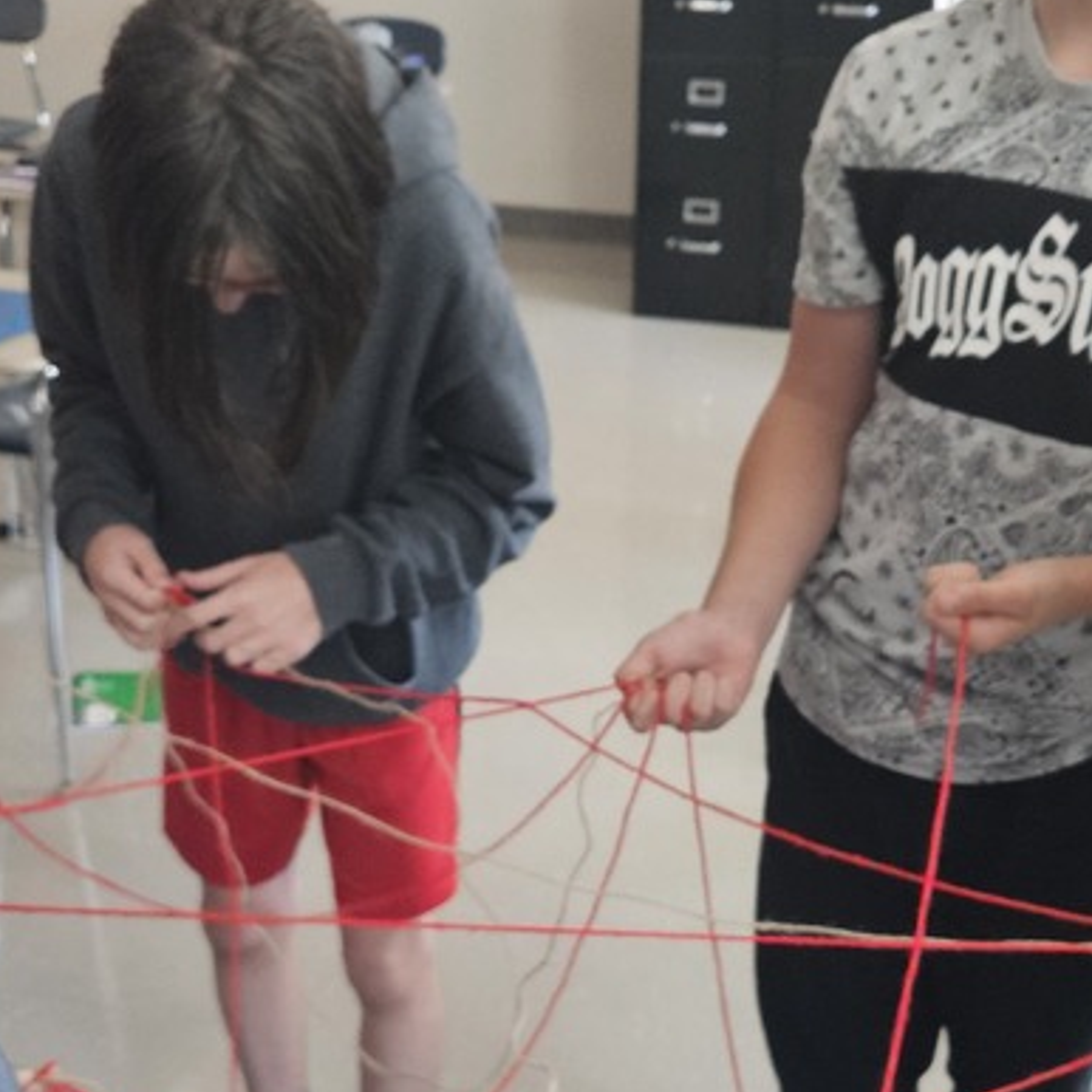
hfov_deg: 31.6
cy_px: 806
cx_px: 625
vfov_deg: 31.1
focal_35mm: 54
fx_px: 1927
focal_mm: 5.4
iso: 640
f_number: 1.8
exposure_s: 1/60
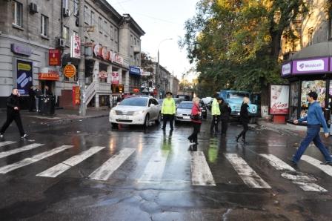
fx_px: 249
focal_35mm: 27
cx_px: 166
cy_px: 110
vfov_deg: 47.9
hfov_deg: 67.4
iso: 400
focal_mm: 18
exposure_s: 1/125
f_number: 5.6
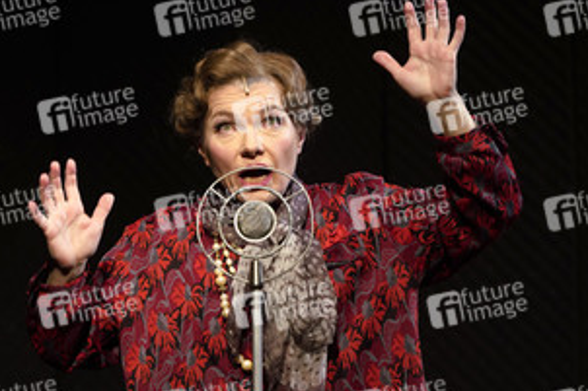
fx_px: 4587
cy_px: 257
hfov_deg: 7.3
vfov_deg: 4.9
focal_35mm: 281
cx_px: 231
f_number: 5.6
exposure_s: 1/250
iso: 1600
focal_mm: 188
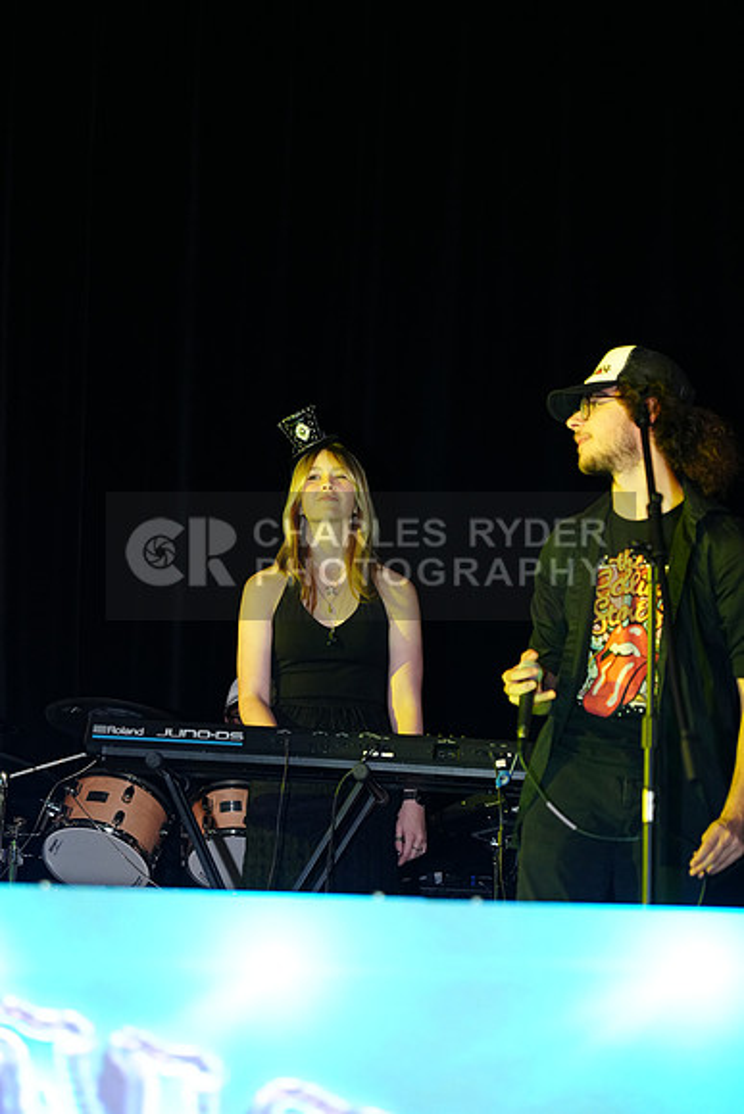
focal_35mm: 105
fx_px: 3253
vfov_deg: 19.5
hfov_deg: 13.0
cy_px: 557
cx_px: 372
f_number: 4
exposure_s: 1/250
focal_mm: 105
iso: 2500
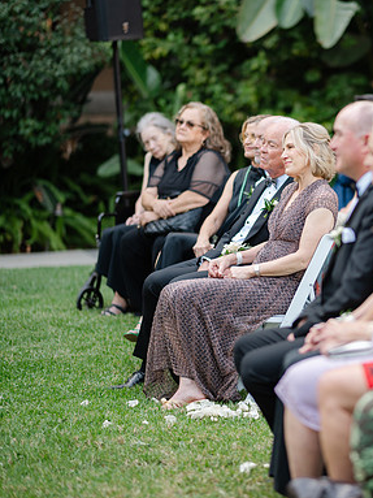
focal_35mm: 153
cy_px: 248
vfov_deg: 12.9
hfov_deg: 9.6
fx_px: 2199
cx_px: 354
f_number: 1.4
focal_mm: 105
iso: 100
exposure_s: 1/400
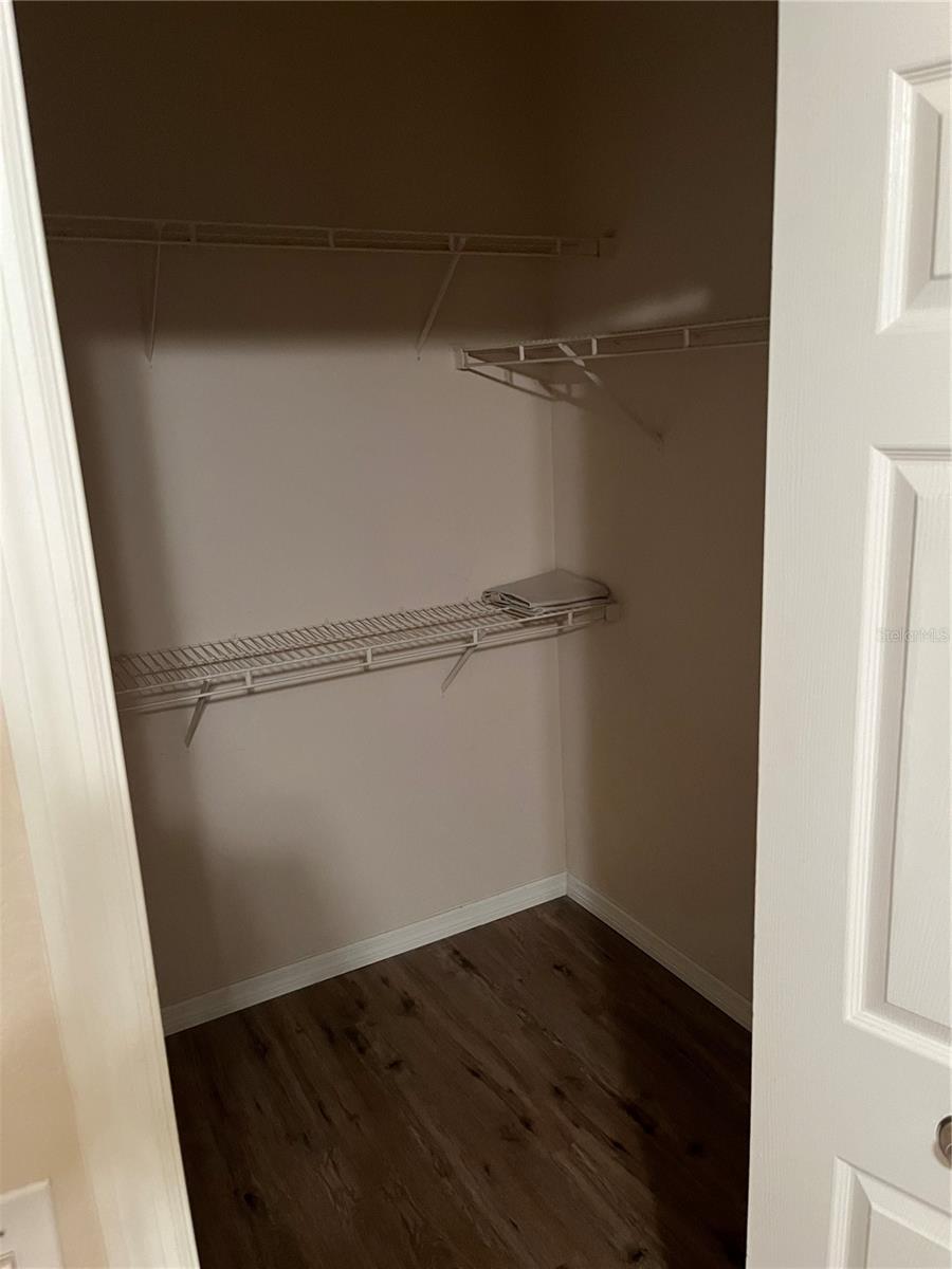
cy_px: 634
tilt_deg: -14.6
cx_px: 476
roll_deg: +2.6
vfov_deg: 67.3
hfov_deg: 53.1
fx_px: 953
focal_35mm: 26
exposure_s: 1/30
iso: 500
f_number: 1.6
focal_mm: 5.1
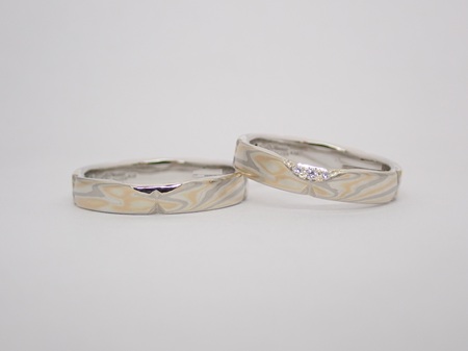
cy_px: 176
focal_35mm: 77
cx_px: 234
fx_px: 1040
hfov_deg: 25.3
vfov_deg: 19.1
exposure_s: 1/100
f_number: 4.1
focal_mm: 13.65
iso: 200
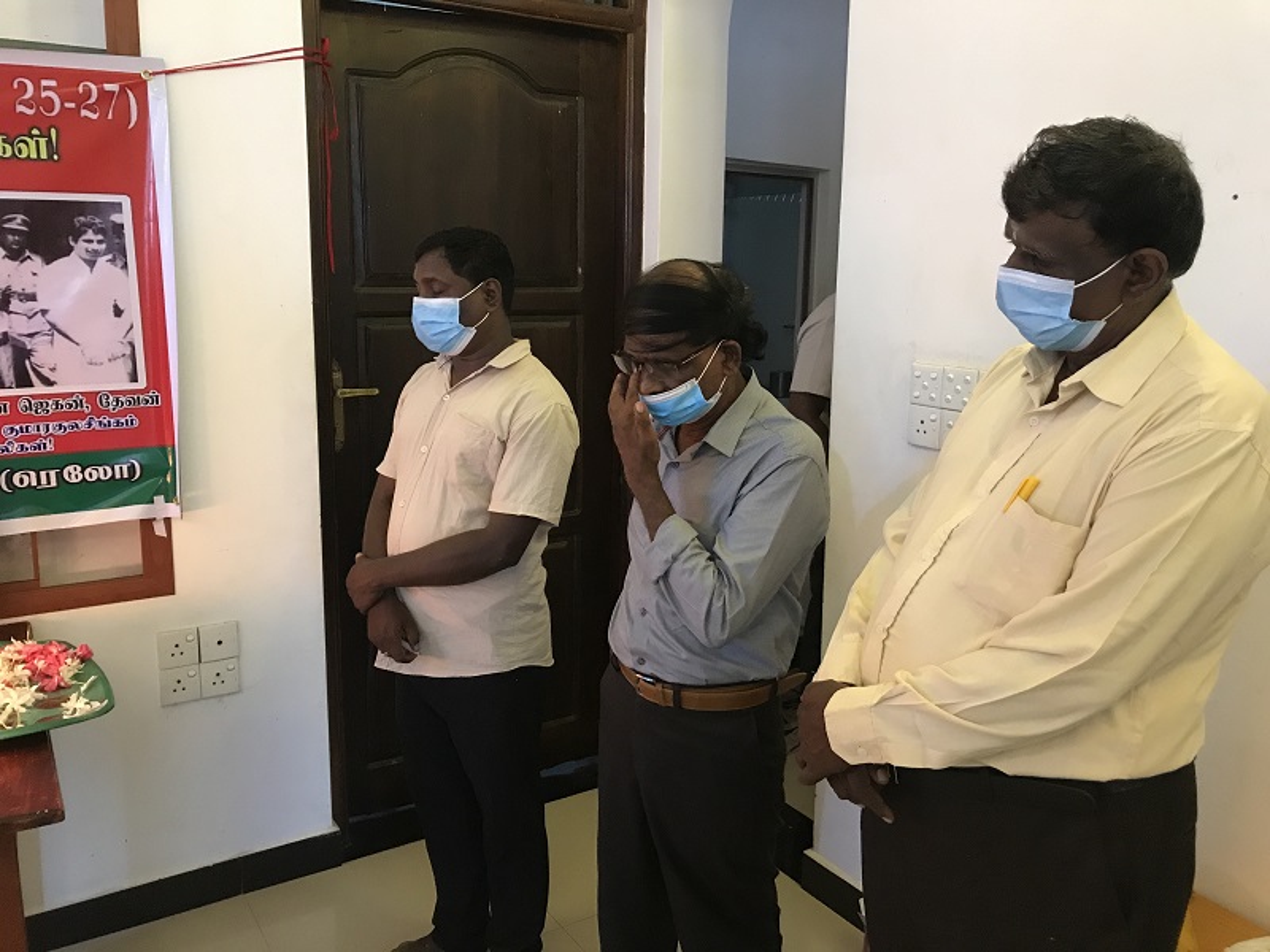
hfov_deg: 63.4
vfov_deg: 49.7
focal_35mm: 28
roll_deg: -0.8
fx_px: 1027
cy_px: 476
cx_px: 635
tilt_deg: -9.8
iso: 100
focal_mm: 3.99
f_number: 1.8
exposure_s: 1/14
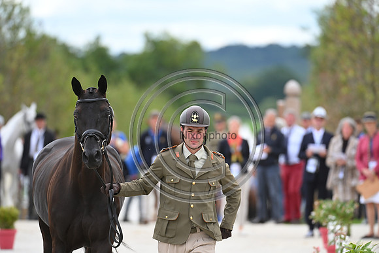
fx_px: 4212
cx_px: 190
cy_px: 126
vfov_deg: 3.4
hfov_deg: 5.2
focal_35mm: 400
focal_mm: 400
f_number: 5.6
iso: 900
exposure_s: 1/1600
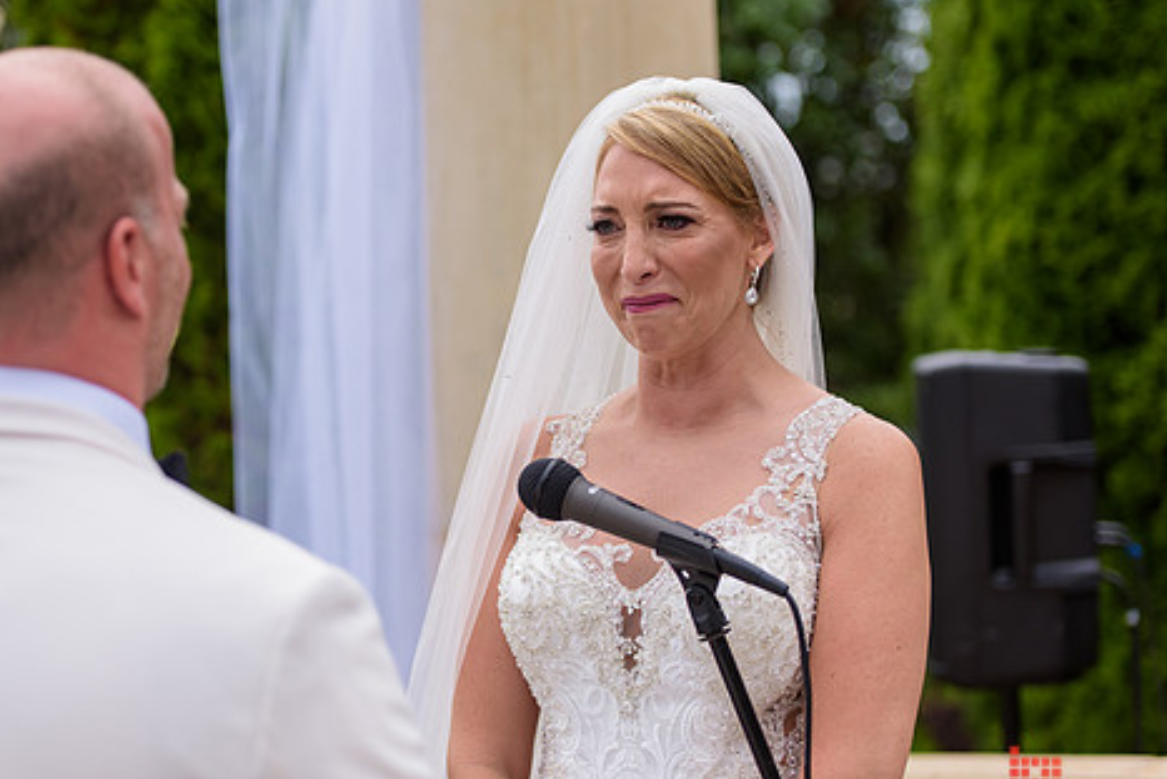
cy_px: 392
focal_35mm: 102
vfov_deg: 13.4
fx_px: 3307
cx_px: 461
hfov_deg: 20.0
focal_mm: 82
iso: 200
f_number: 3.2
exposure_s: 1/250
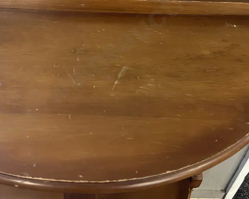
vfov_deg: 32.9
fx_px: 332
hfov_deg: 41.1
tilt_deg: -41.5
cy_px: 56
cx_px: 107
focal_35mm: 45
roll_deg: -3.8
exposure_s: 1/50
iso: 400
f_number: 1.78
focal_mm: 6.86
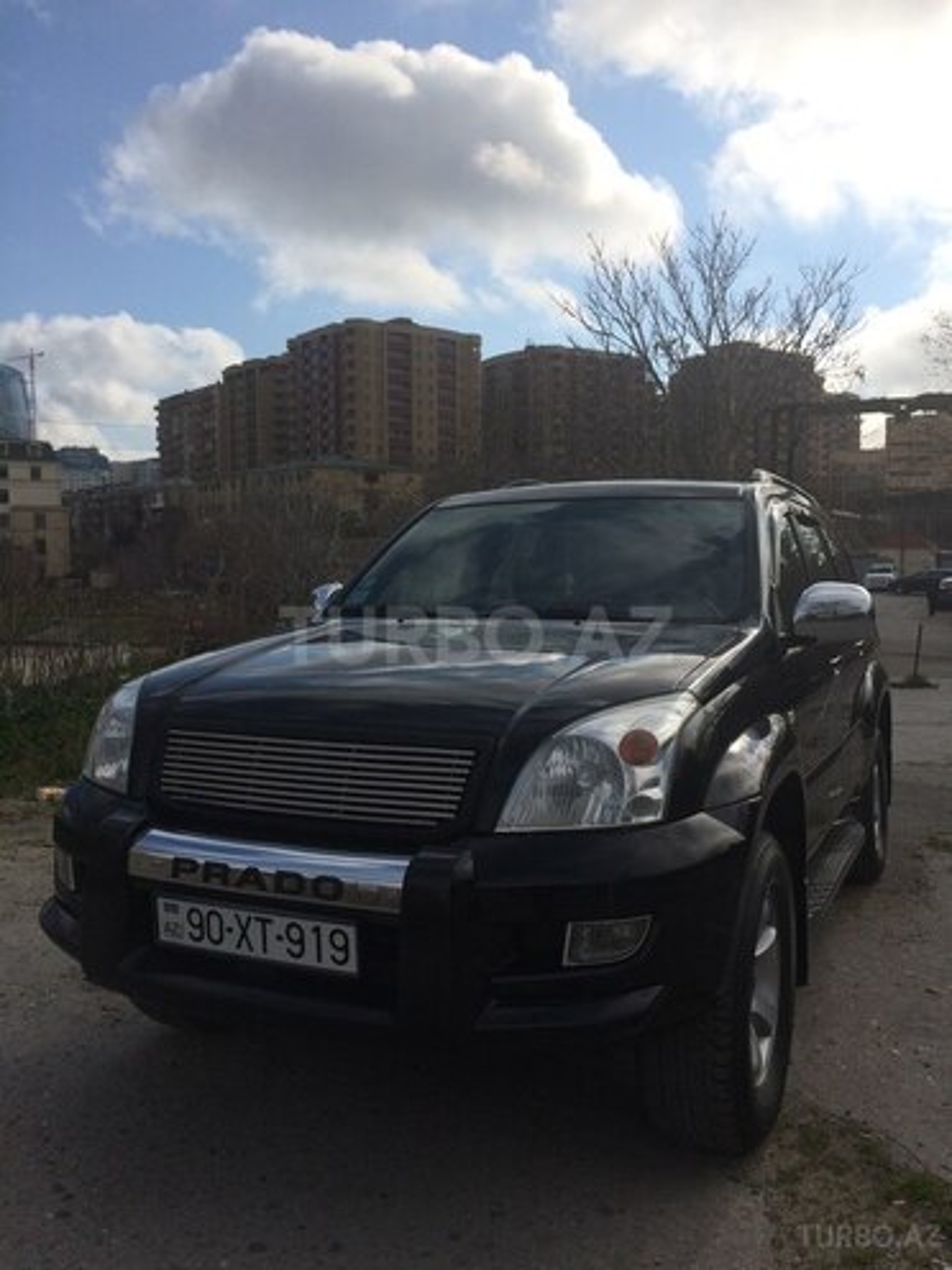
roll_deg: +2.3
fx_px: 1063
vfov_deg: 61.7
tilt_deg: -6.0
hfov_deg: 48.2
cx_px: 476
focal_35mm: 29
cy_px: 635
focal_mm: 4.15
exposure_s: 1/3731
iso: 32
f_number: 2.2
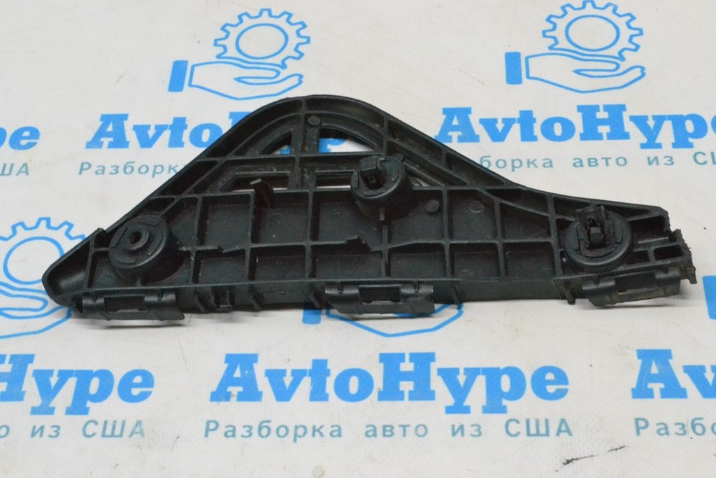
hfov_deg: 33.4
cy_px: 239
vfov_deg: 22.6
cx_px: 358
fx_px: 1193
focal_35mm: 60
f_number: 14
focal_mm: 40
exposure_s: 1/100
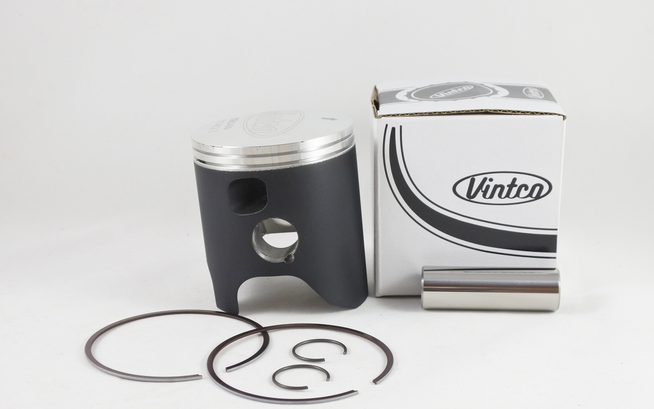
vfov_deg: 28.0
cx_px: 327
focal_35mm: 46
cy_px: 218
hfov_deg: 43.5
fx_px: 820
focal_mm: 16.8
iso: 640
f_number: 4.5
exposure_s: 1/125
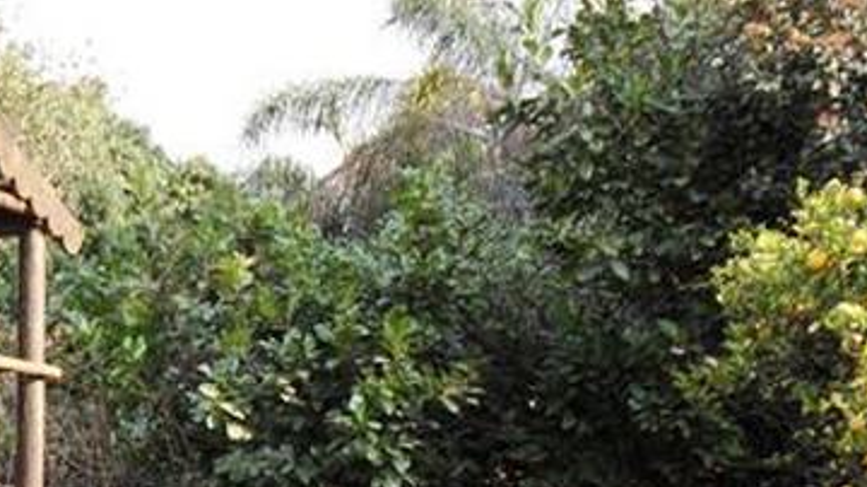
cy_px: 721
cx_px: 82
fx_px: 2114
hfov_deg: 22.6
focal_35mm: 92
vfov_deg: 12.5
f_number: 2.8
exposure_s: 1/180
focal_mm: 6.3
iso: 80
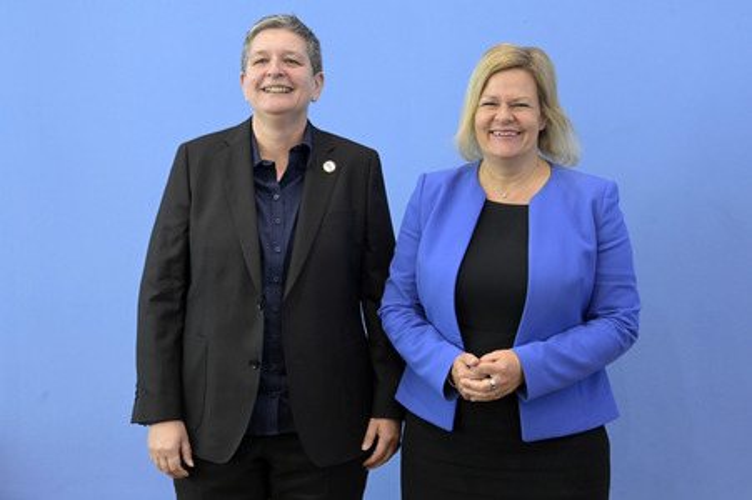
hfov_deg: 38.2
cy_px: 250
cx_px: 376
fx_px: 1085
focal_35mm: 52
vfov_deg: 26.0
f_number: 7.1
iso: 5000
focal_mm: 52
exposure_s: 1/400
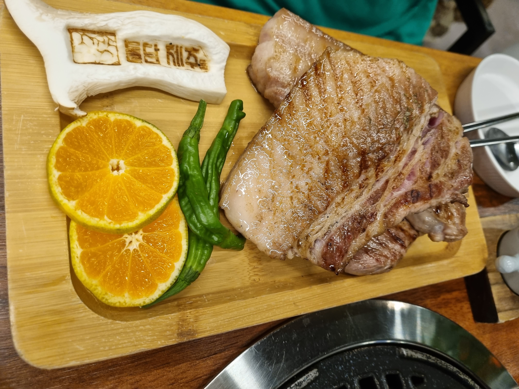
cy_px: 194
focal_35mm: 26
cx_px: 260
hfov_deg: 67.3
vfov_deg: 53.1
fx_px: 390
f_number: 1.8
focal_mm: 5.4
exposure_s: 1/120
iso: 320
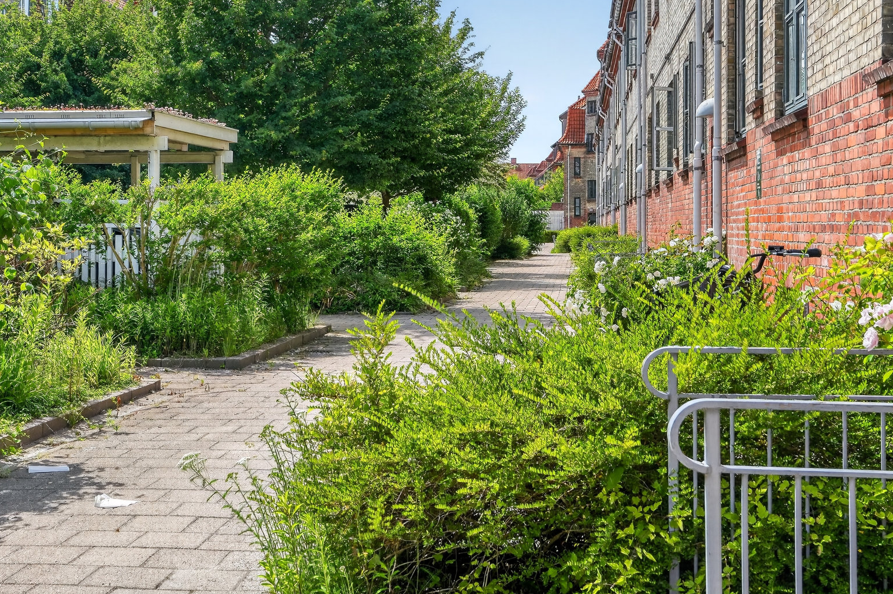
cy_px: 197
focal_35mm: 58
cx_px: 380
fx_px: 1438
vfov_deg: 23.3
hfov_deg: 34.4
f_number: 8
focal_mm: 35
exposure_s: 1/125
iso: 400
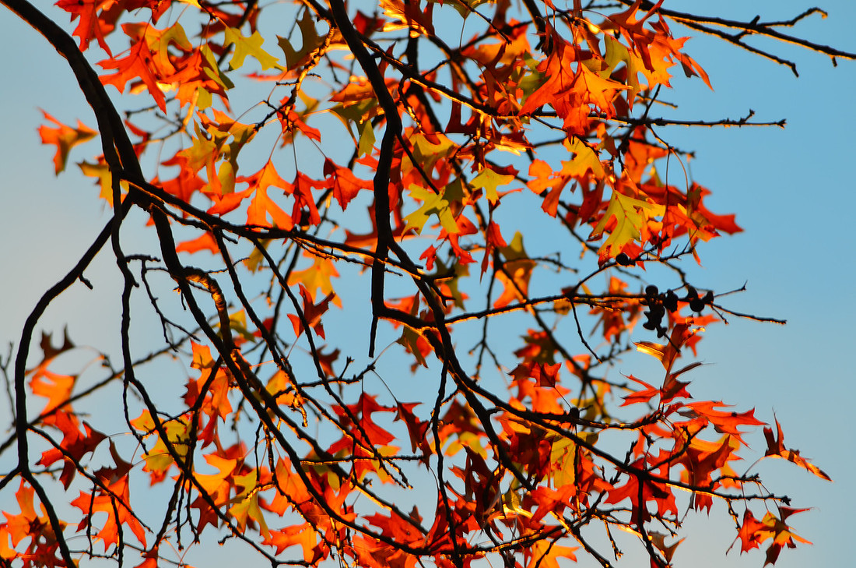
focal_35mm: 450
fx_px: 10680
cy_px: 284
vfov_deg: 3.0
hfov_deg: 4.6
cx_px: 428
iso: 100
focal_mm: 300
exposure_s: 1/30
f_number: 8
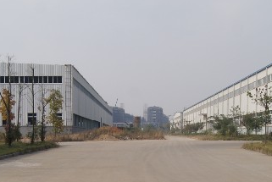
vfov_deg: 16.0
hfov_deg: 24.1
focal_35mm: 84
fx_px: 636
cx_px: 94
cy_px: 180
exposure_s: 1/160
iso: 100
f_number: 10
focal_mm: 18
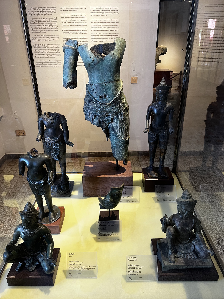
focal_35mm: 26
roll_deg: +0.9
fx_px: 224
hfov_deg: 53.1
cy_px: 150
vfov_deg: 67.3
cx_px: 112
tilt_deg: -25.2
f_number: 1.5
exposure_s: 1/70
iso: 125
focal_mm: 5.7
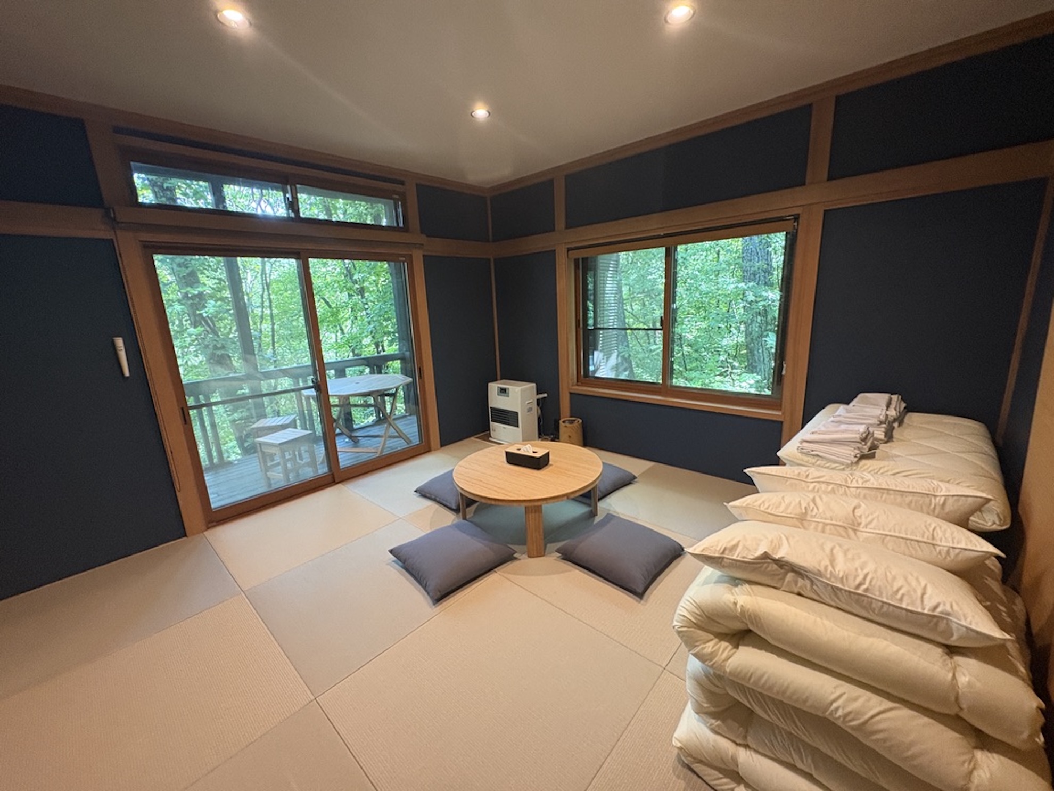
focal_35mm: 14
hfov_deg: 102.1
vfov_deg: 85.7
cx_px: 527
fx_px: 426
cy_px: 396
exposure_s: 1/50
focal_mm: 2.22
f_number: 2.2
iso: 400
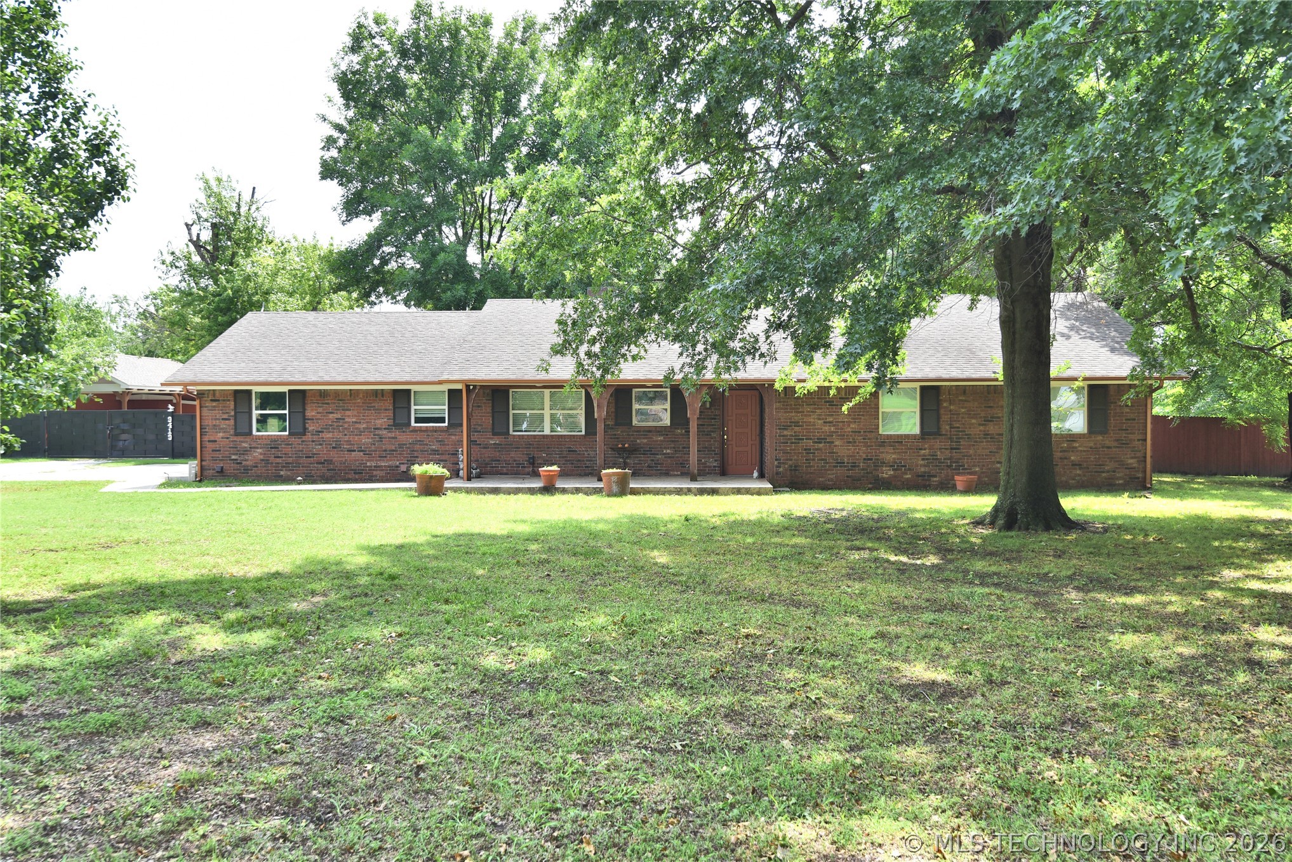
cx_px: 646
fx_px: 1113
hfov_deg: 60.3
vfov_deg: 42.4
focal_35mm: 31
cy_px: 431
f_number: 6.3
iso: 200
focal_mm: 31
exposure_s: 1/400
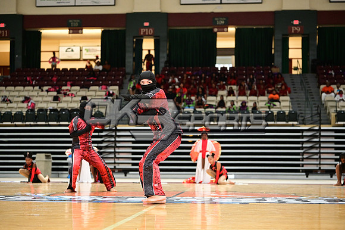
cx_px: 172
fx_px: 690
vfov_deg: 18.9
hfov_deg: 28.1
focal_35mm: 72
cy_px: 115
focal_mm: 72
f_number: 3.2
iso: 6400
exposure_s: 1/1000
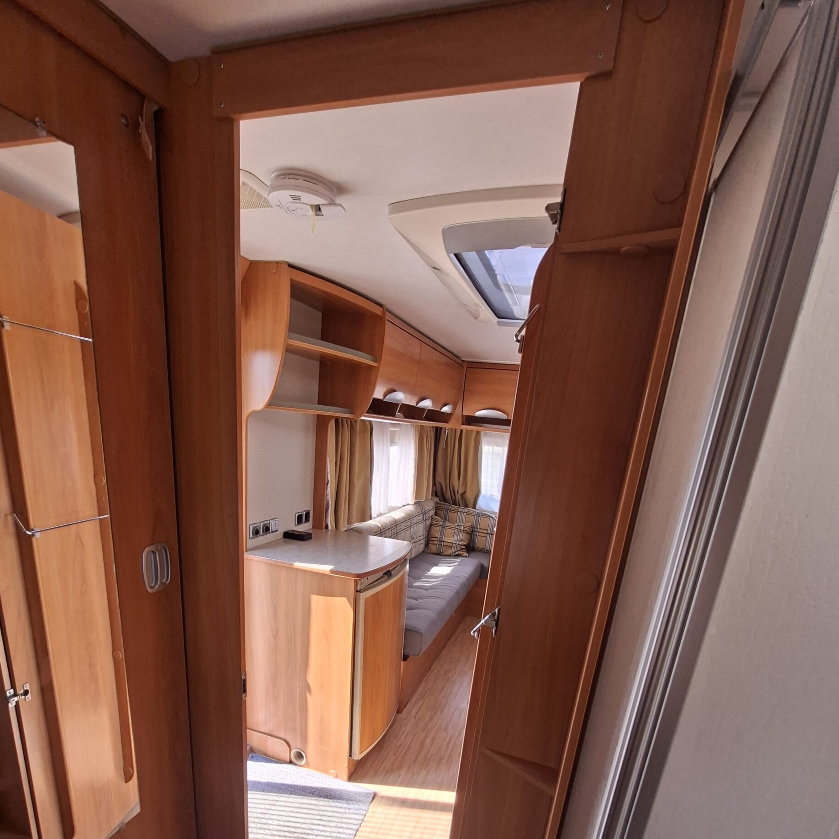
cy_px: 559
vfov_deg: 84.4
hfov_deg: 87.4
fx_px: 439
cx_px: 418
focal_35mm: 16
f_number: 2.2
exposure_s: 1/120
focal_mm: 1.74
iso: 40
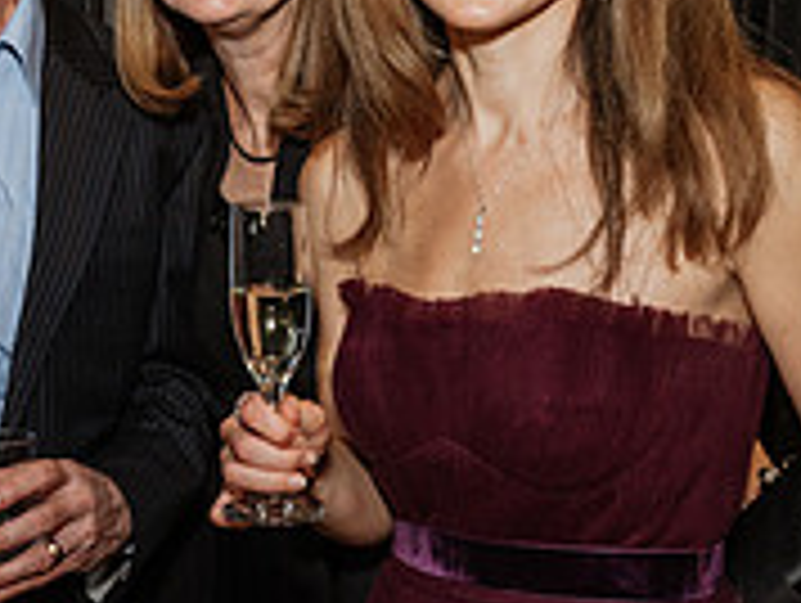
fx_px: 1738
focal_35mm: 75
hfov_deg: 25.2
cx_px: 81
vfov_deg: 19.7
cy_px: 292
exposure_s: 1/40
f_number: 8
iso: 1600
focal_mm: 24
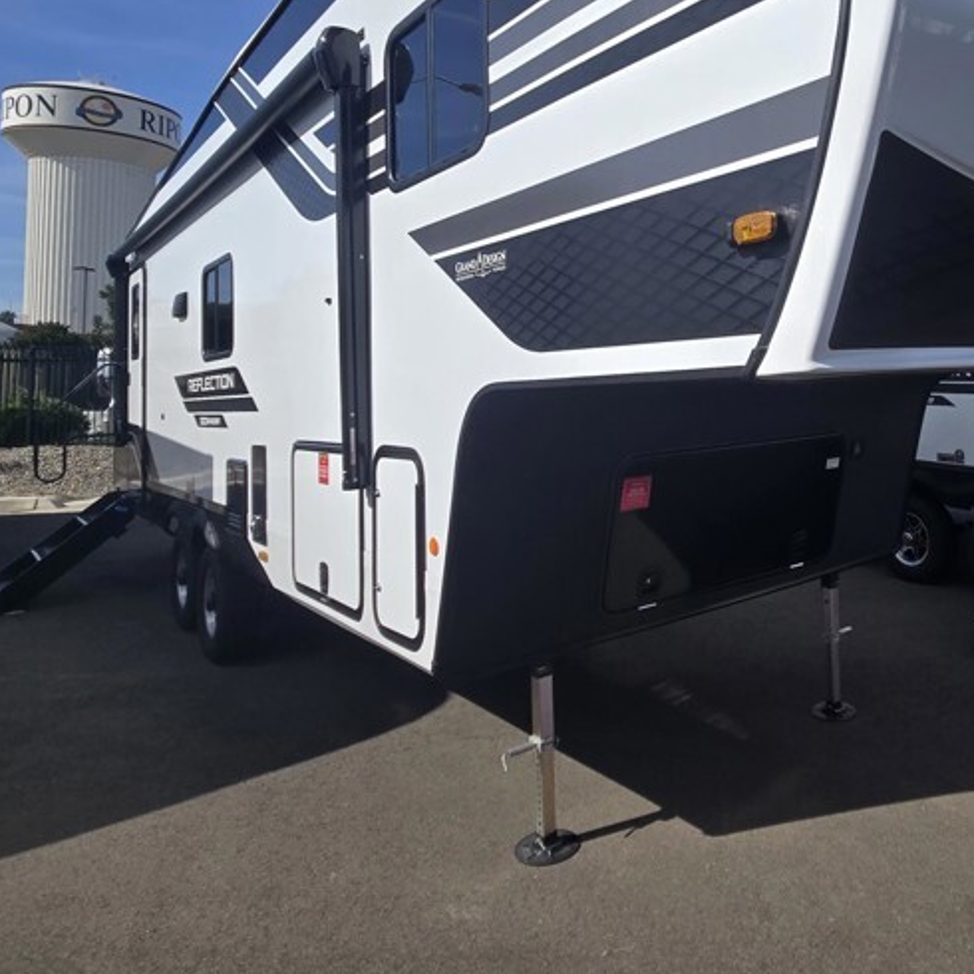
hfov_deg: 61.0
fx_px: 764
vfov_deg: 63.6
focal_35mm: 24
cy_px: 338
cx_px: 745
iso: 50
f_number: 2.2
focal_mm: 2.2
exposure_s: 1/3143
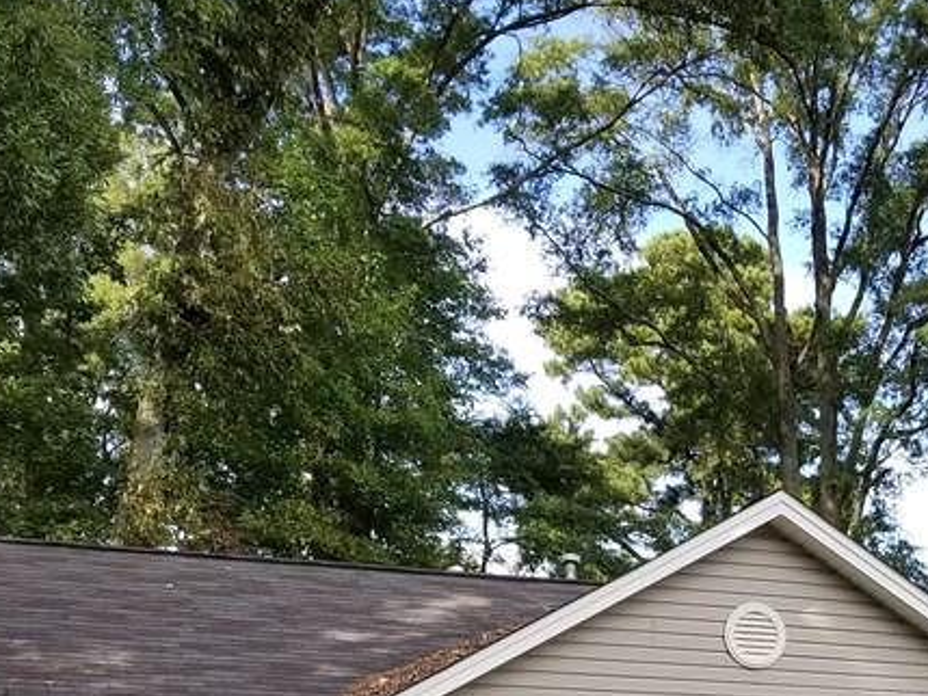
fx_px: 1663
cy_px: 769
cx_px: 768
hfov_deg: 30.3
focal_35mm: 62
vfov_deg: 22.3
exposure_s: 1/530
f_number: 1.7
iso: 50
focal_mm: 4.25
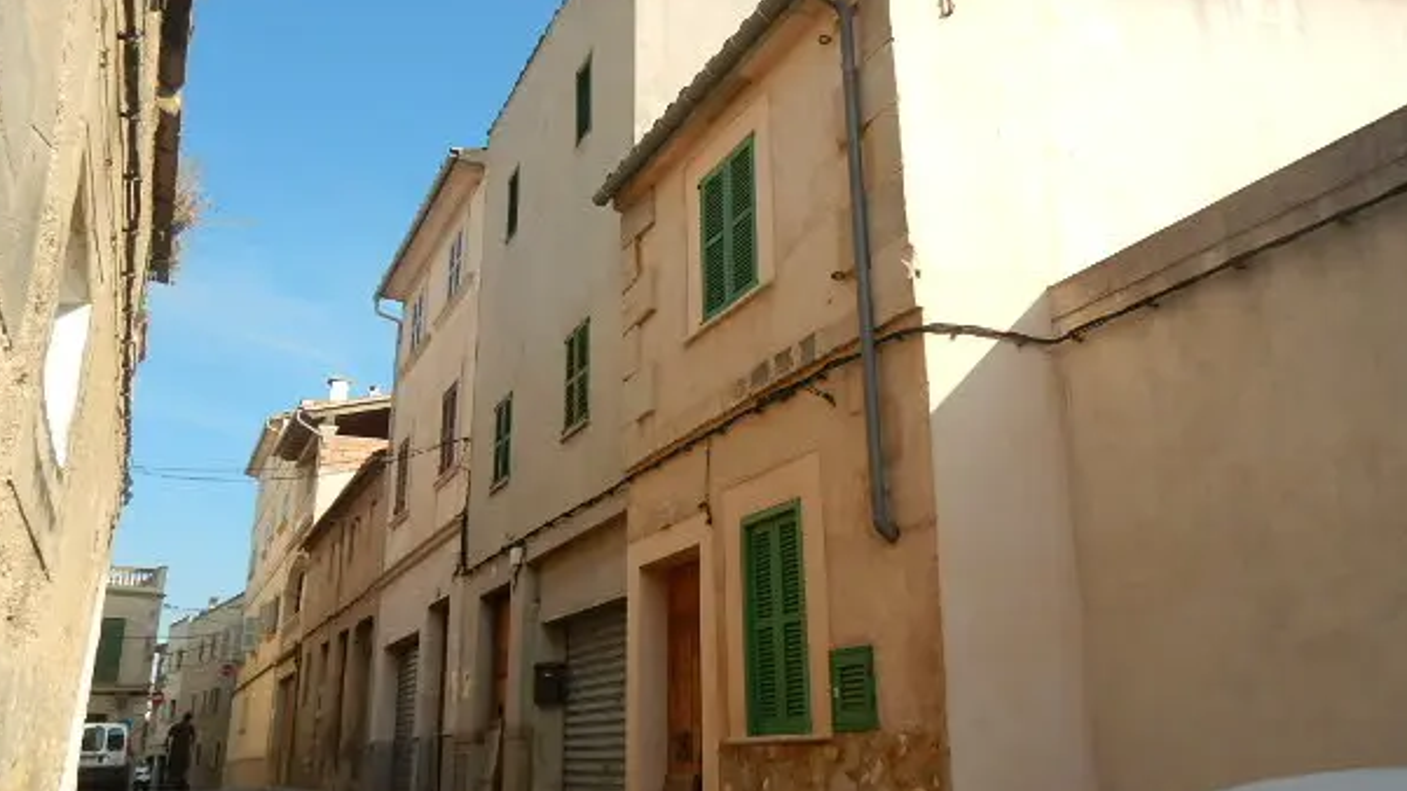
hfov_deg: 66.1
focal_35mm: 29
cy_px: 400
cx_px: 714
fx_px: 1082
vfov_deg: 40.2
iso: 125
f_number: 3.2
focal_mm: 4.5
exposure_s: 1/1000
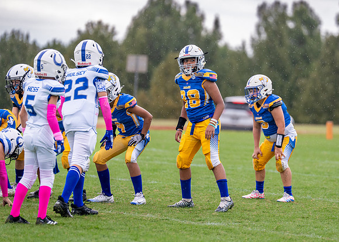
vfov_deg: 5.0
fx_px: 2778
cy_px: 111
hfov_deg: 7.0
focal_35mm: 289
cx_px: 210
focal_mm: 200
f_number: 2.8
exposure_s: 1/1600
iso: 400
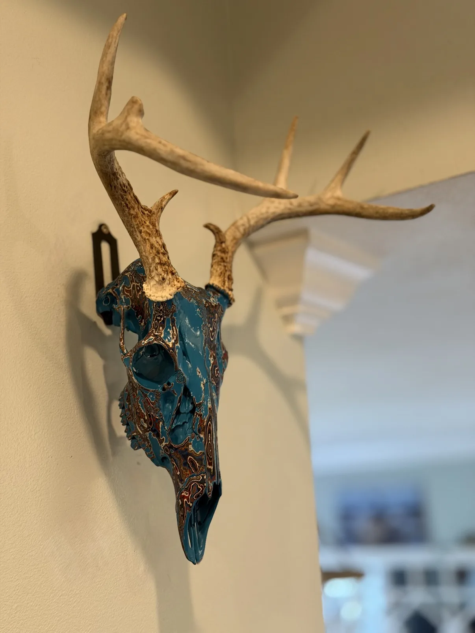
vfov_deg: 39.7
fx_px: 878
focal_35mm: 48
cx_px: 238
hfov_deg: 30.3
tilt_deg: +12.6
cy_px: 316
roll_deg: +2.8
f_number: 1.78
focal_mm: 6.76
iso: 320
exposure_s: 1/40
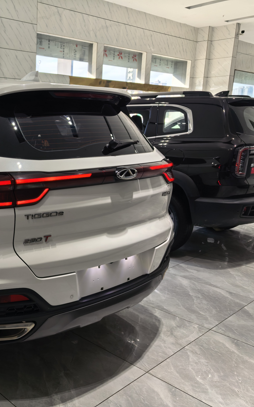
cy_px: 204
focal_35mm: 34
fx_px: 377
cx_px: -9
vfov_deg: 56.7
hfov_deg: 33.5
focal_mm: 6.98
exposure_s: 1/531
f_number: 1.4
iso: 160
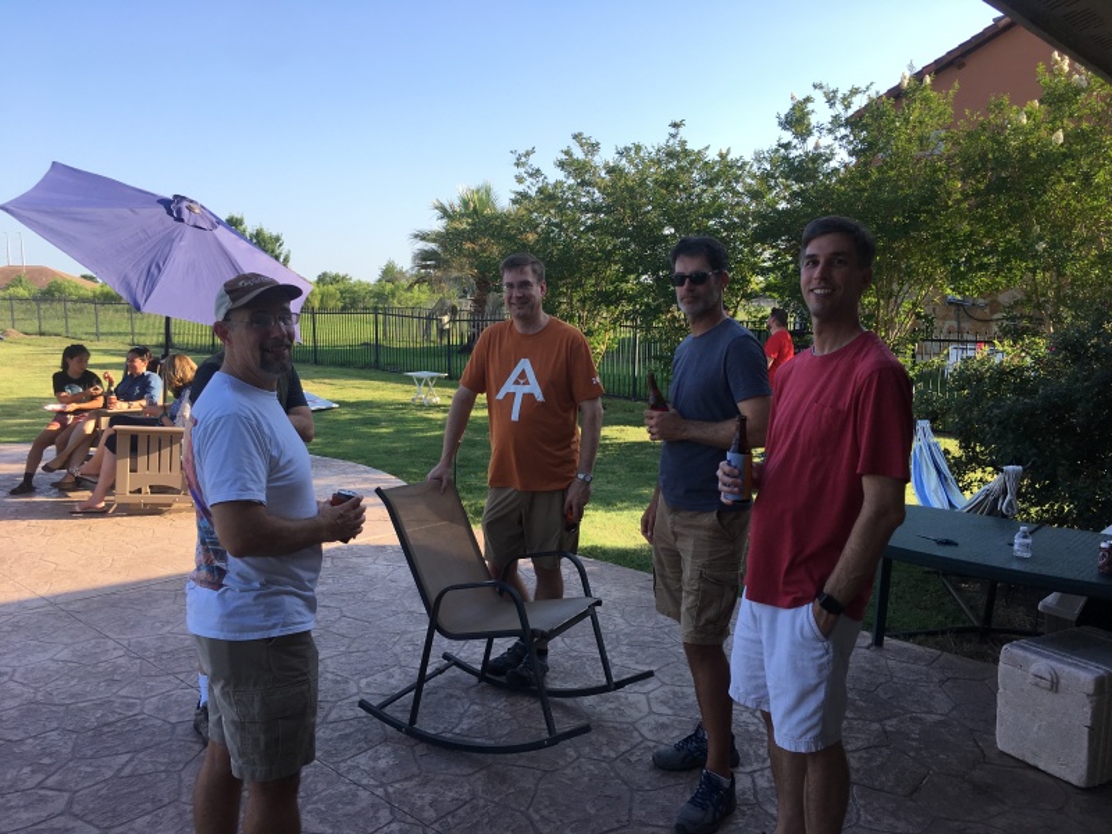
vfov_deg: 48.2
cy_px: 417
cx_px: 556
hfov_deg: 61.7
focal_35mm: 29
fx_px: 932
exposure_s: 1/519
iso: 25
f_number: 2.2
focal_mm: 4.15
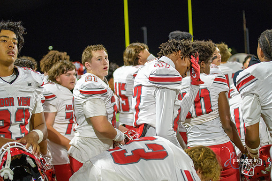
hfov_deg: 28.8
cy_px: 90
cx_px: 136
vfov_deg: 19.5
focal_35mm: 70
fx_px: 529
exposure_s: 1/250
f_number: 2.8
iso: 1250
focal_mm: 70
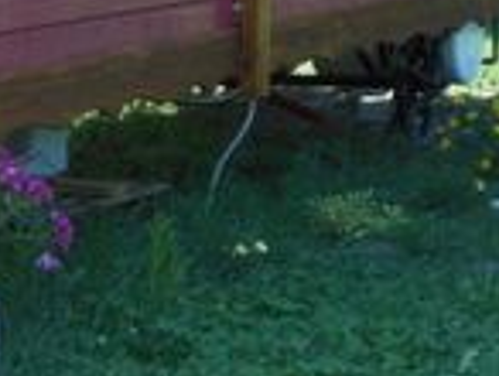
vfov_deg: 9.4
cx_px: -219
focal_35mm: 156
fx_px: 2252
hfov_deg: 12.1
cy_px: -51
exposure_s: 1/160
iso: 80
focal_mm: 6.8
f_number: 3.6
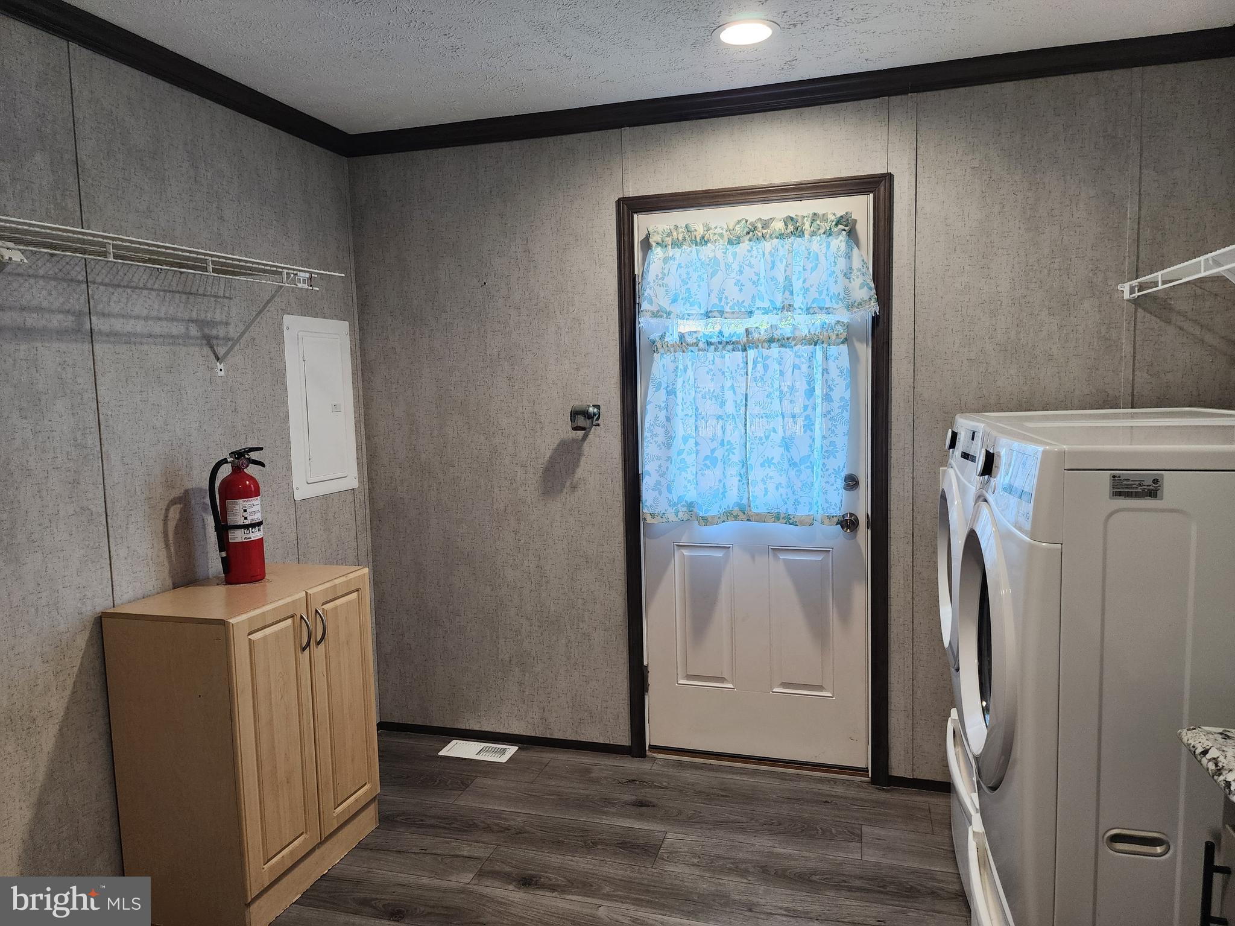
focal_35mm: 23
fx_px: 821
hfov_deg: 73.9
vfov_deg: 58.9
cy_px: 463
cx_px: 618
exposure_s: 1/120
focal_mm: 6.4
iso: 160
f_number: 1.8
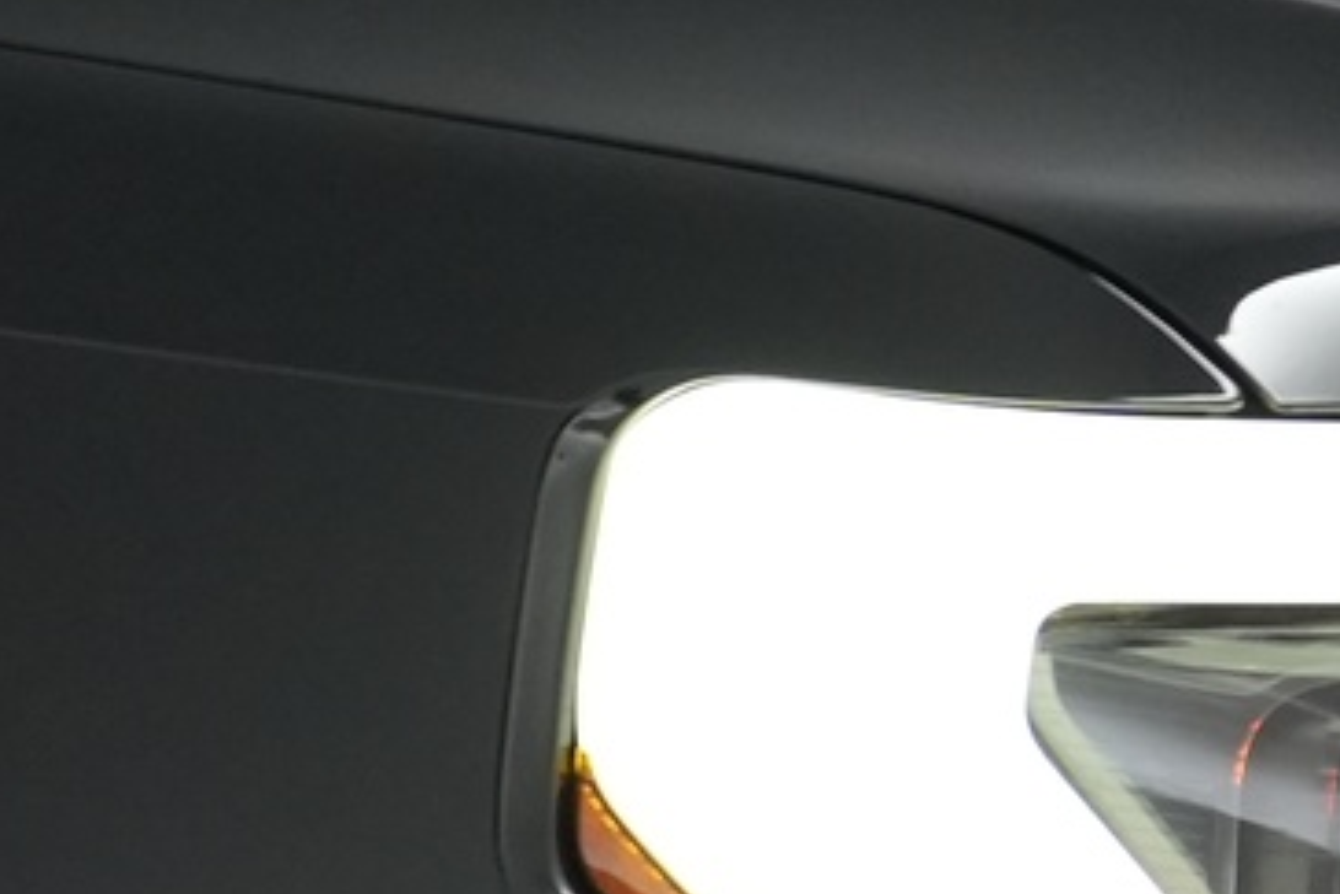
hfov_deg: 11.7
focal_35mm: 158
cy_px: 980
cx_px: -1322
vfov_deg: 8.6
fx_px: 5883
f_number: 3.2
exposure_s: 1/160
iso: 1600
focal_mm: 23
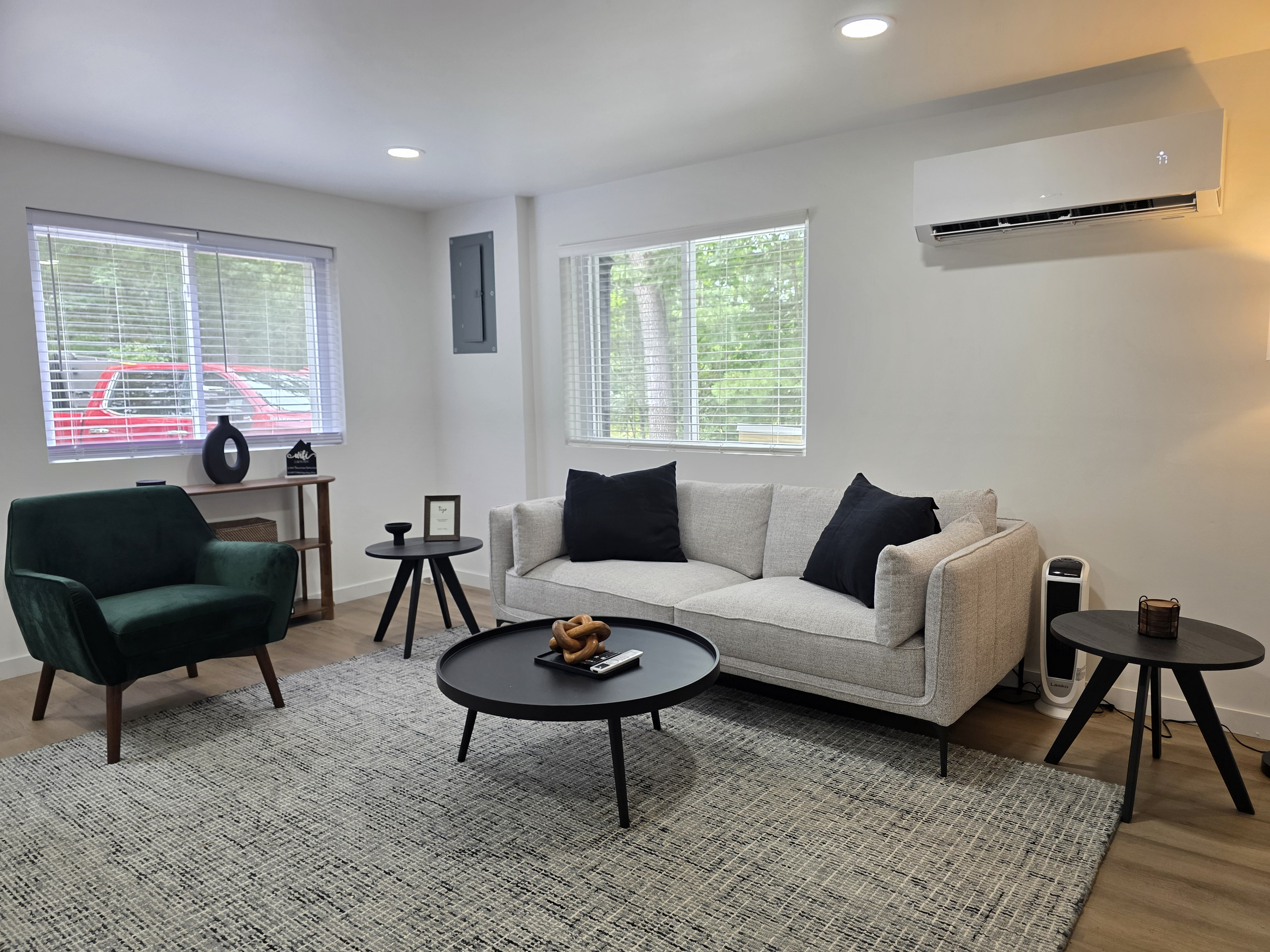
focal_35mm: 23
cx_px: 635
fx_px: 844
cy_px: 476
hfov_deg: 73.9
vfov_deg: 58.9
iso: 160
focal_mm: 6.3
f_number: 1.7
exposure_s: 1/120
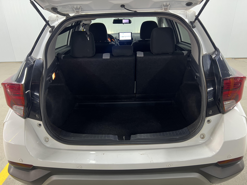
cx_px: 124
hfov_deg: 67.3
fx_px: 186
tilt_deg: -23.3
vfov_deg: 53.1
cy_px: 92
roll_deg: +1.8
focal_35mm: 26
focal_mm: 5.7
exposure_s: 1/60
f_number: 1.5
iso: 250
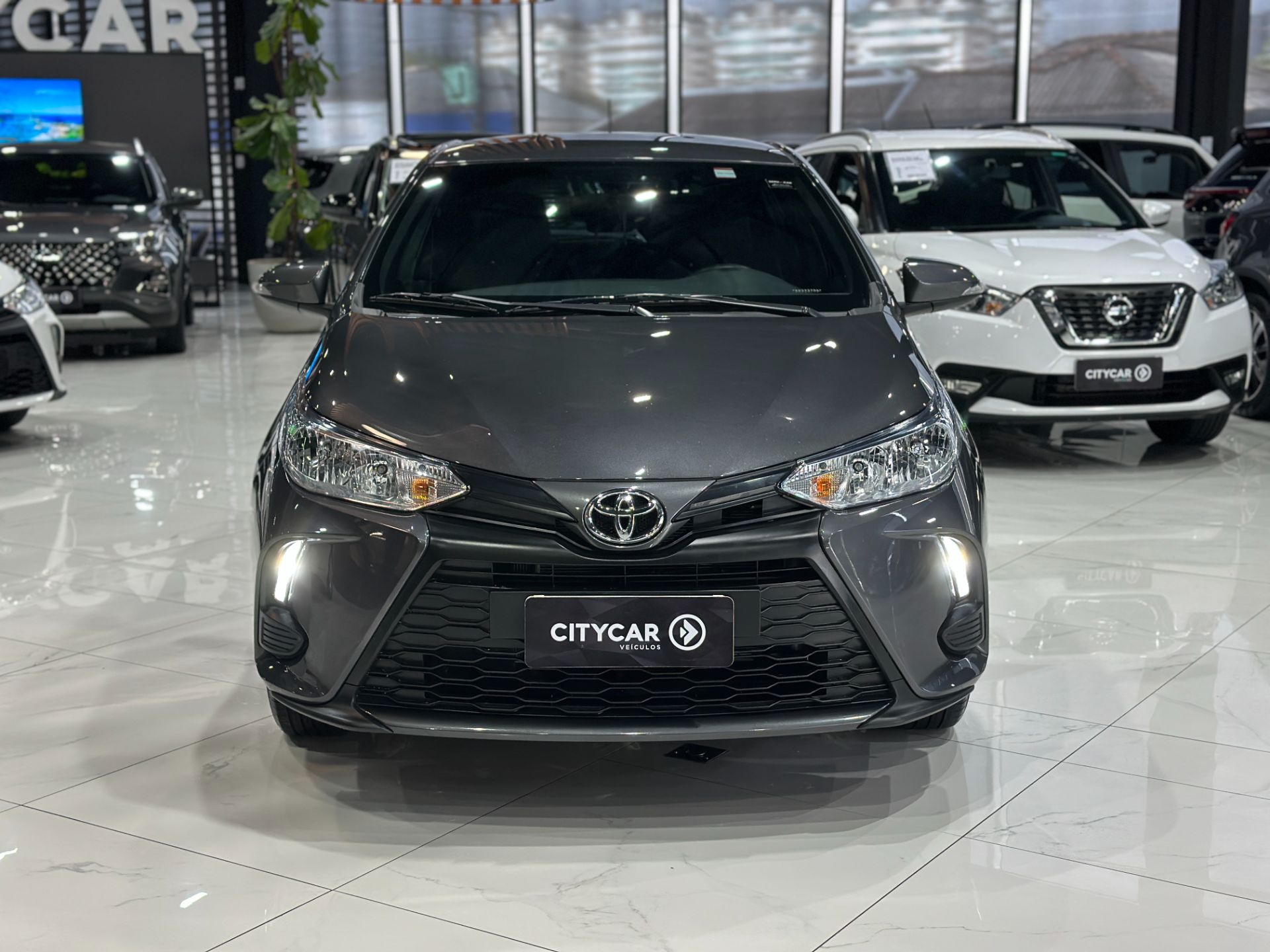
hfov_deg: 39.7
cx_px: 635
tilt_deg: -9.9
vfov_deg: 30.3
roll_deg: +0.6
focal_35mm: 48
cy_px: 476
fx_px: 1761
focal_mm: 6.86
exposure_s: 1/120
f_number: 1.78
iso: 160
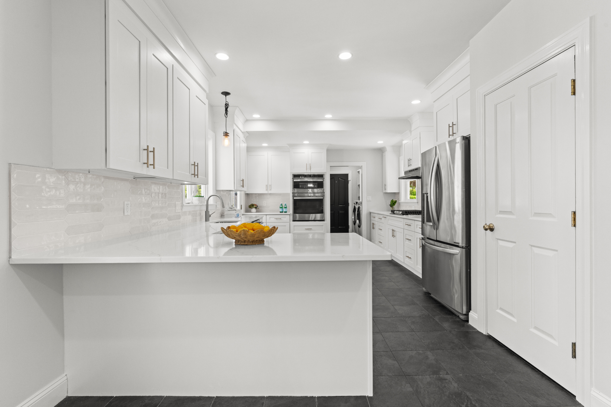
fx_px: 272
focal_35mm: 16
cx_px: 306
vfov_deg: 73.7
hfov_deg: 96.7
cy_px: 204
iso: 3200
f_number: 11
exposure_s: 1/8
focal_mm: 16
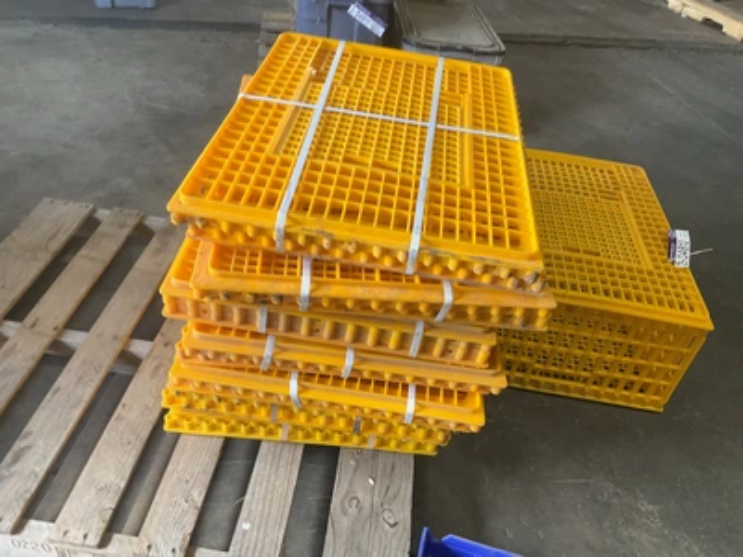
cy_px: 278
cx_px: 372
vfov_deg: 48.2
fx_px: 622
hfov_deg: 61.7
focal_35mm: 29
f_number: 1.8
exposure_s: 1/60
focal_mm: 3
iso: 50
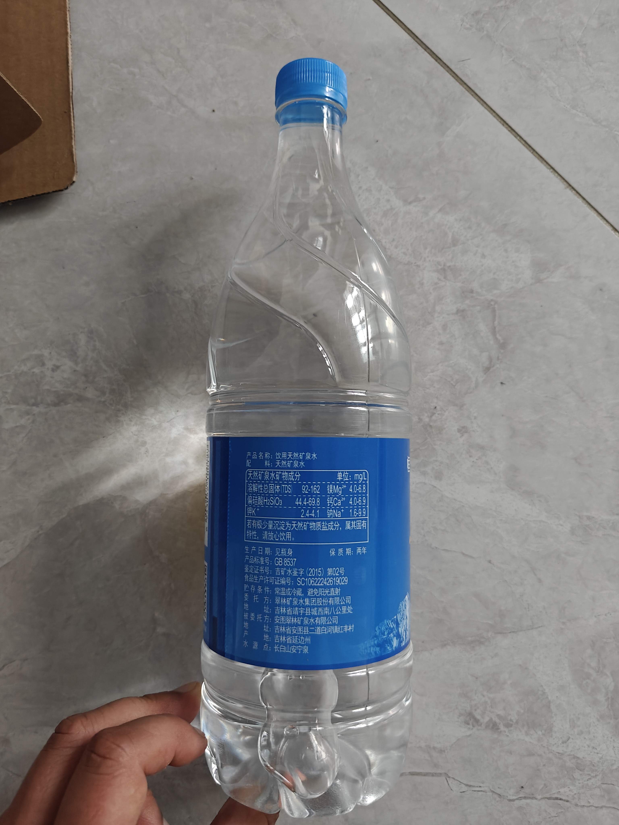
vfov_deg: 71.6
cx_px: 310
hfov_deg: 56.8
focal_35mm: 24
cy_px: 412
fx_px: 572
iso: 1000
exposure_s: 1/50
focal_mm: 5.59
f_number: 1.8
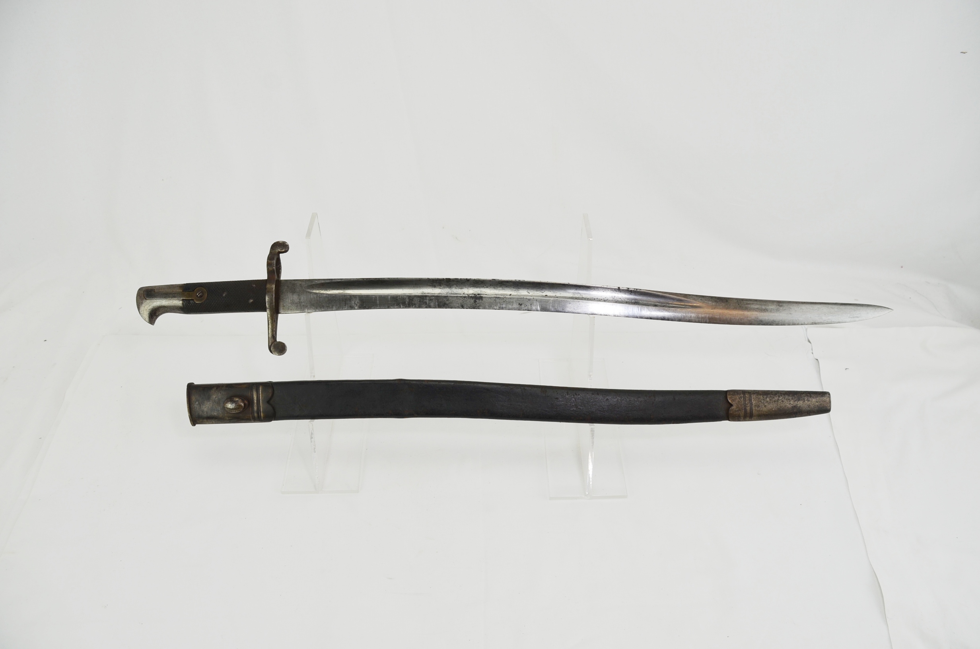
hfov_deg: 67.5
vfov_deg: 47.7
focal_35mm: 27
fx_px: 733
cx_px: 490
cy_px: 324
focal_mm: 18
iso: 200
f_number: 5.6
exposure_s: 1/125
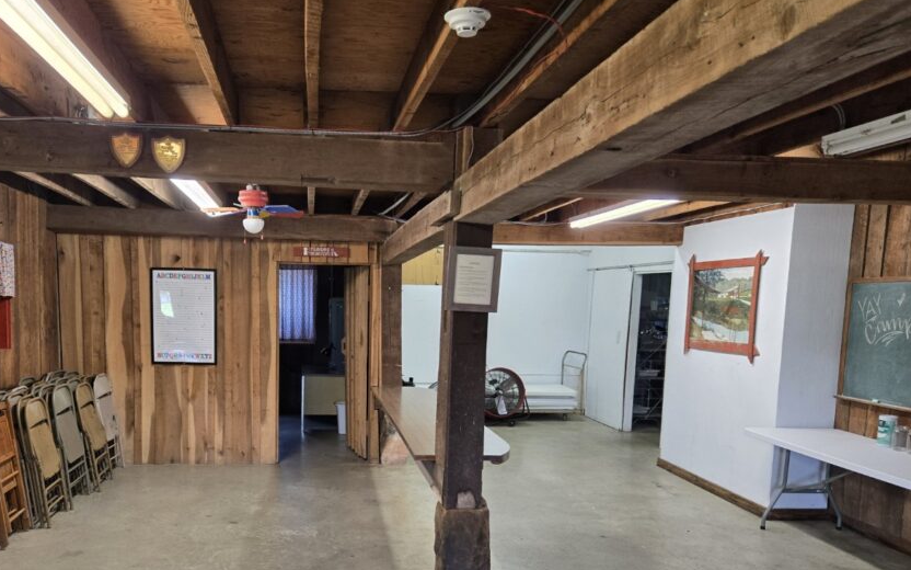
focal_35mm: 30
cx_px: 353
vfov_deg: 41.3
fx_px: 745
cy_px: 380
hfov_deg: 62.2
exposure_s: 1/120
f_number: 1.8
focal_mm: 5.4
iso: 250
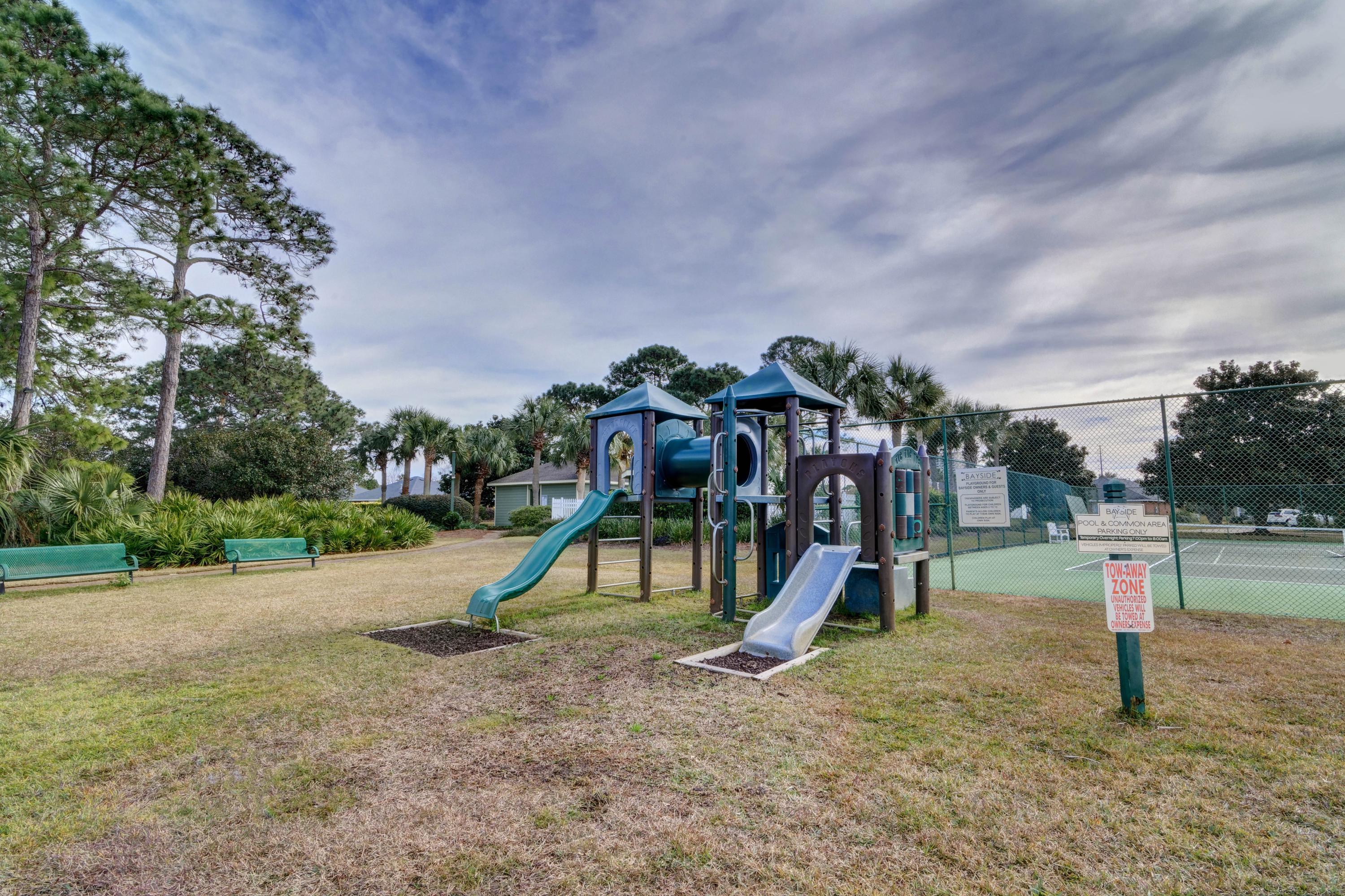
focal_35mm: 16
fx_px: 598
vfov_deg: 73.7
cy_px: 448
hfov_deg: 96.7
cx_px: 672
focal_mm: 11
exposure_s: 1/60
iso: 100
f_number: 22
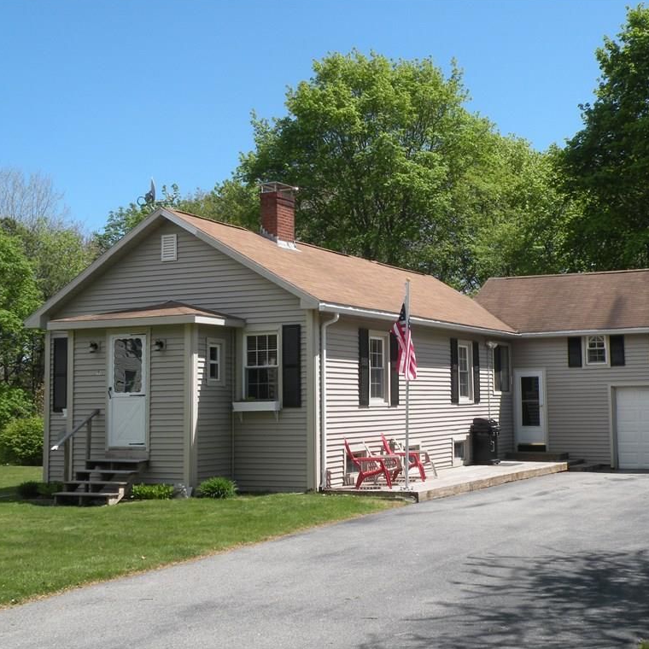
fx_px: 1061
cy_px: 323
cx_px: 406
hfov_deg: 33.9
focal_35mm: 50
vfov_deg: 34.0
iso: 64
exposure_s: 1/192
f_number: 6.3
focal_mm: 7.4
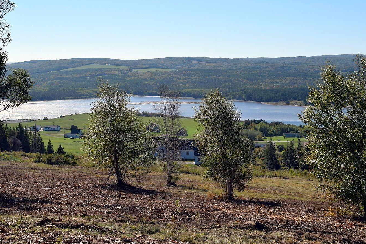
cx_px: 156
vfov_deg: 25.1
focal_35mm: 54
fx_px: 549
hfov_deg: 36.8
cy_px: 115
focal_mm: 30
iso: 200
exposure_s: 1/500
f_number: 11
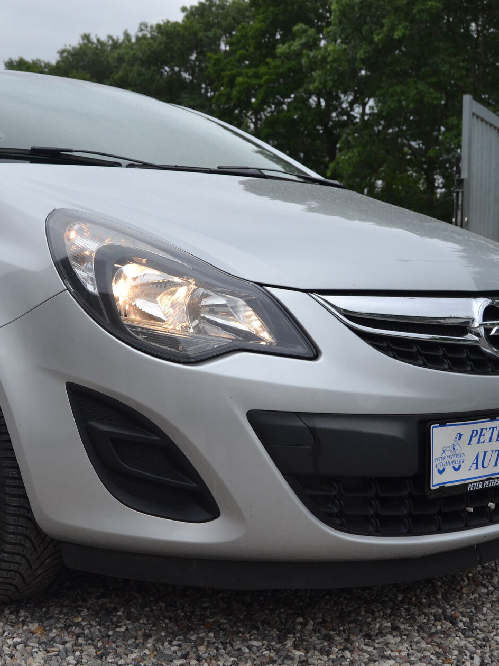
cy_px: 335
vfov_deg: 42.9
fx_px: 846
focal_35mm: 44
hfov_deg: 32.3
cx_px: 128
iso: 100
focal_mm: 20
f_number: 5.6
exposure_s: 1/125
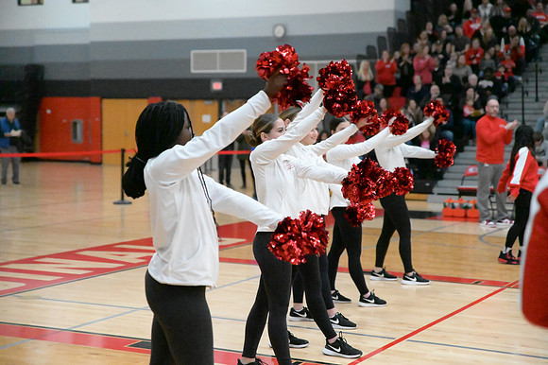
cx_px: 274
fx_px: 1065
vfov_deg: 19.4
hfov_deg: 28.9
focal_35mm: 70
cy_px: 182
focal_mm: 70
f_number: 2.8
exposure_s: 1/8000
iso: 51200
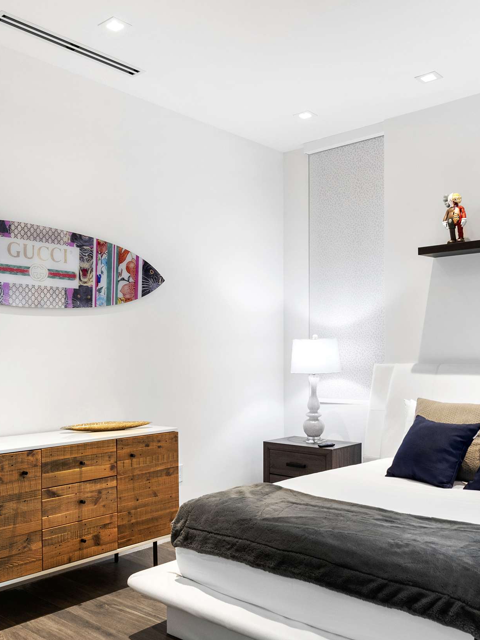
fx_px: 666
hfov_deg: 39.5
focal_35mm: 36
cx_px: 201
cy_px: 343
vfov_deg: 51.3
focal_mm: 16
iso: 320
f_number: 8
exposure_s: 1/6
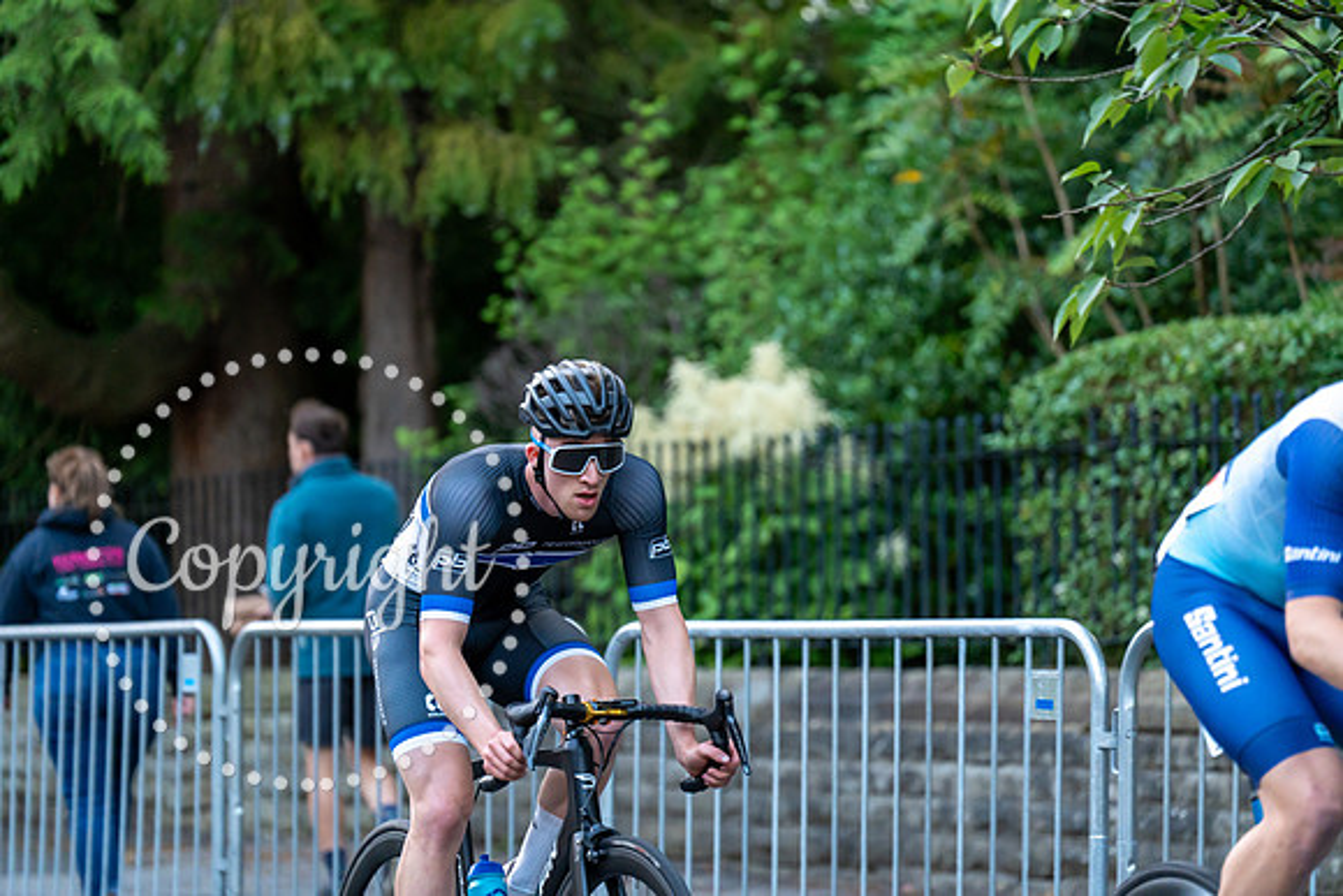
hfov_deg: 13.4
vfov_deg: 9.0
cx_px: 672
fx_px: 5709
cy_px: 448
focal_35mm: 153
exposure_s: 1/1000
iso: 2500
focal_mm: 153
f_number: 2.8
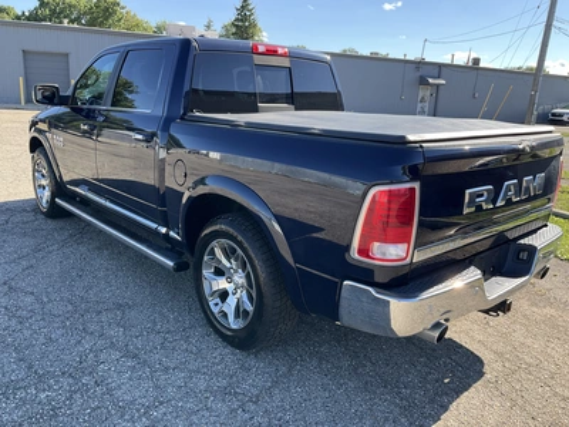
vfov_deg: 48.2
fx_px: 477
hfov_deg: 61.7
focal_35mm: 29
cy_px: 214
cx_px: 284
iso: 25
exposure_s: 1/389
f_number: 1.8
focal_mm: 3
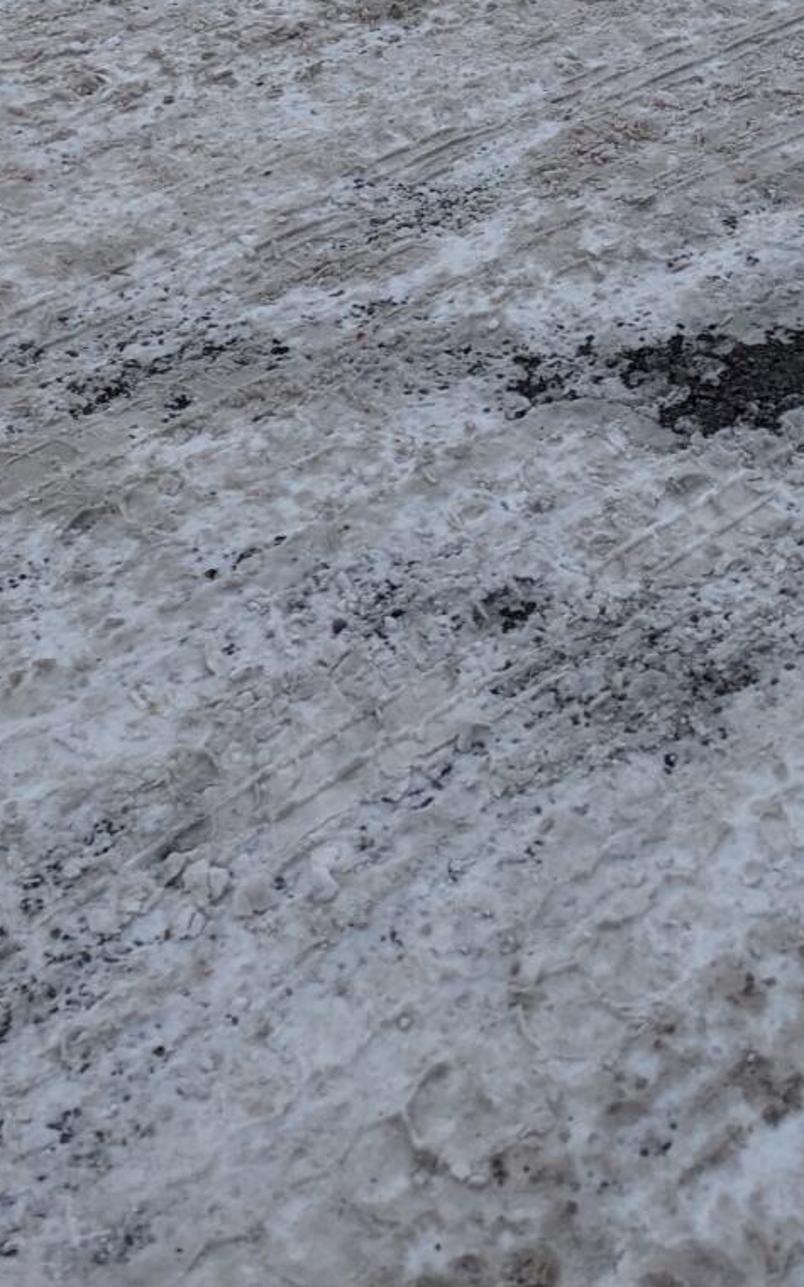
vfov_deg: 26.0
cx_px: 693
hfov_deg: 19.1
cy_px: -401
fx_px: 2349
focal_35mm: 67
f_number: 1.85
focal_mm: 6.81
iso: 41
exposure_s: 1/2632
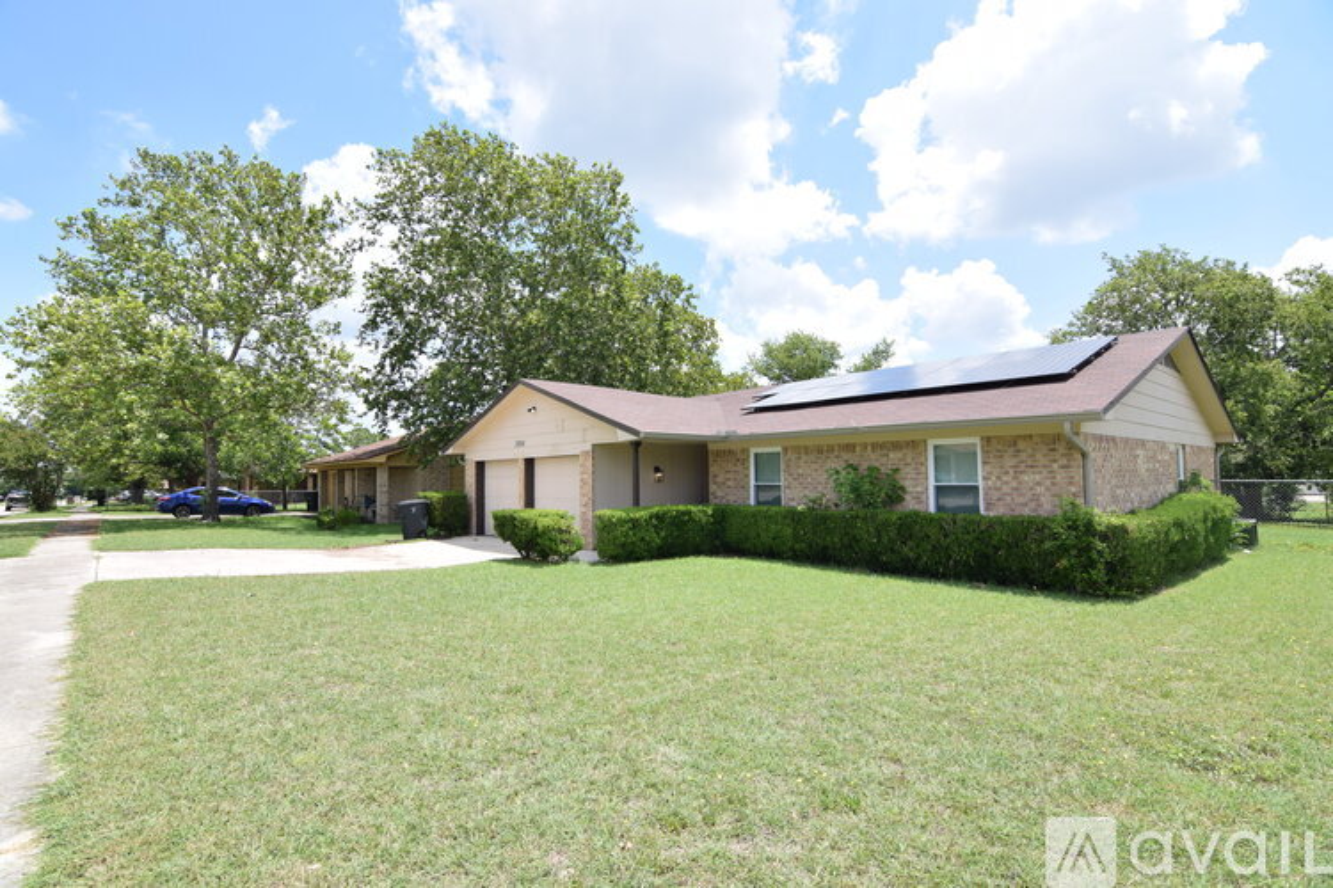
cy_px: 444
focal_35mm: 16
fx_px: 611
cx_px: 666
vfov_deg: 72.1
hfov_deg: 95.0
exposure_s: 1/250
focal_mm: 11
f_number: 7.1
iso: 100
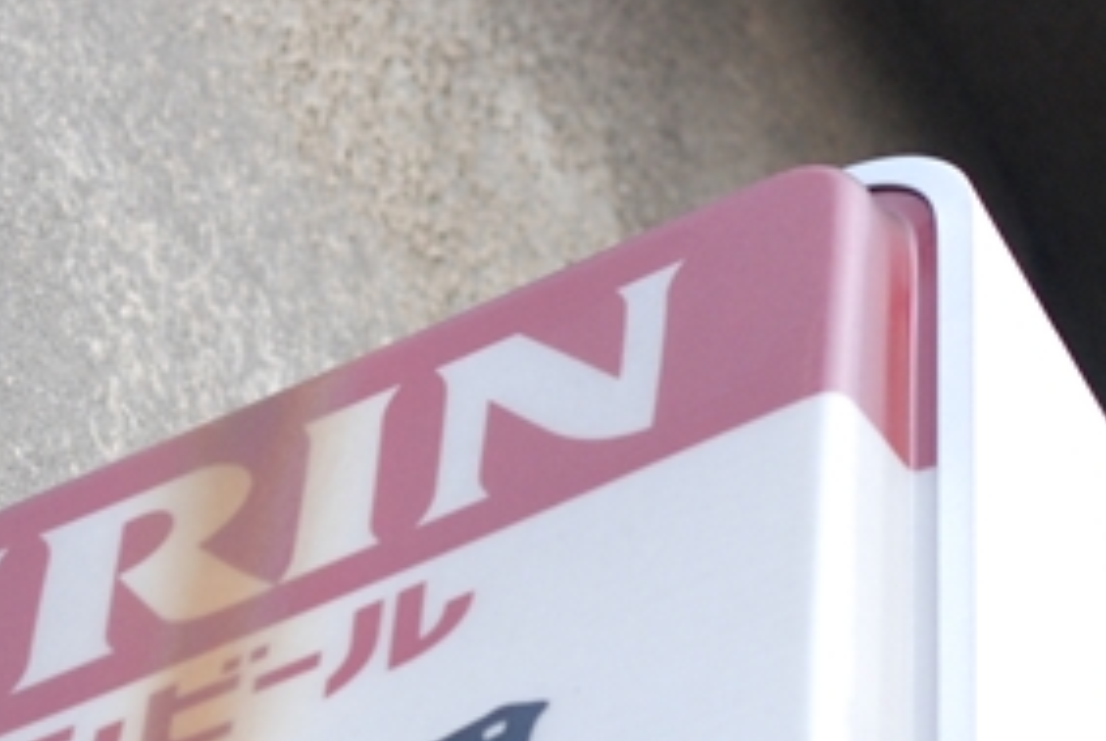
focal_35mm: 266
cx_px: 43
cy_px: 1202
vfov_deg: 5.1
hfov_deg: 7.7
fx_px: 8185
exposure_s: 1/320
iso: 400
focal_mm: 50
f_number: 5.6
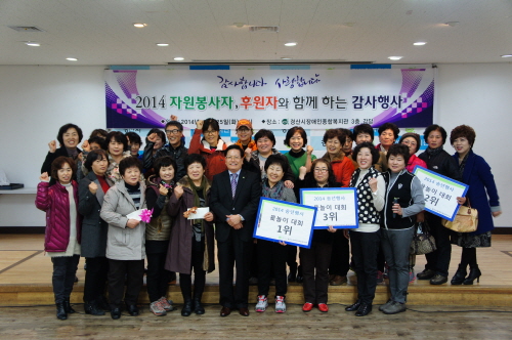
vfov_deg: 35.4
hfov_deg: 51.3
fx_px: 533
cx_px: 256
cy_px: 170
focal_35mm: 38
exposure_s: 1/30
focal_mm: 25
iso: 400
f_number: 4
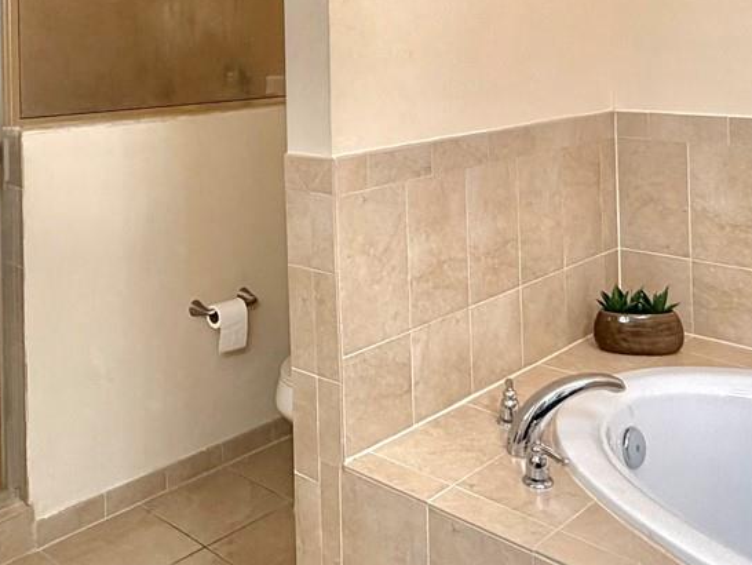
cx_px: 310
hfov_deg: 45.6
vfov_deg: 32.8
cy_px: 25
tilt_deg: +0.5
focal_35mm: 41
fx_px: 891
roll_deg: +2.0
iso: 200
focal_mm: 2.22
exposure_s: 1/60
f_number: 2.2
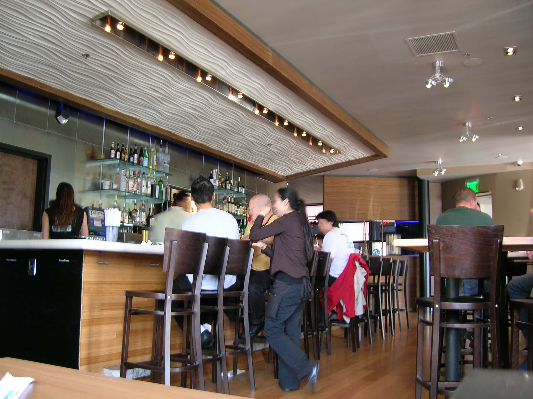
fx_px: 523
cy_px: 200
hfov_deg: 54.0
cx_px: 266
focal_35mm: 34
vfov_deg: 41.7
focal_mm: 5.7
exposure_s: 1/5.4
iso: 50
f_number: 2.9
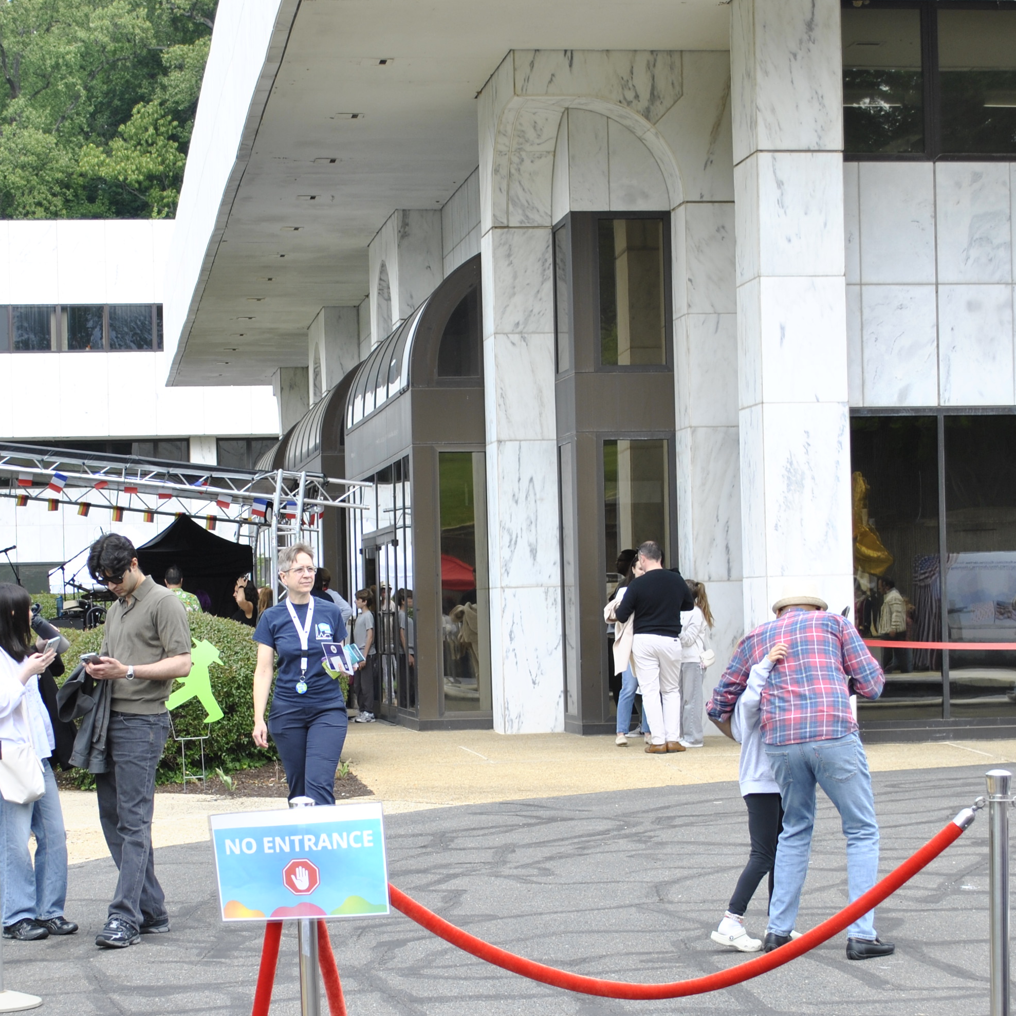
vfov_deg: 21.6
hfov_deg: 21.6
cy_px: 640
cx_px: 428
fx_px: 2657
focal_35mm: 80
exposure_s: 1/160
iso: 100
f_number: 5
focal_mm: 32
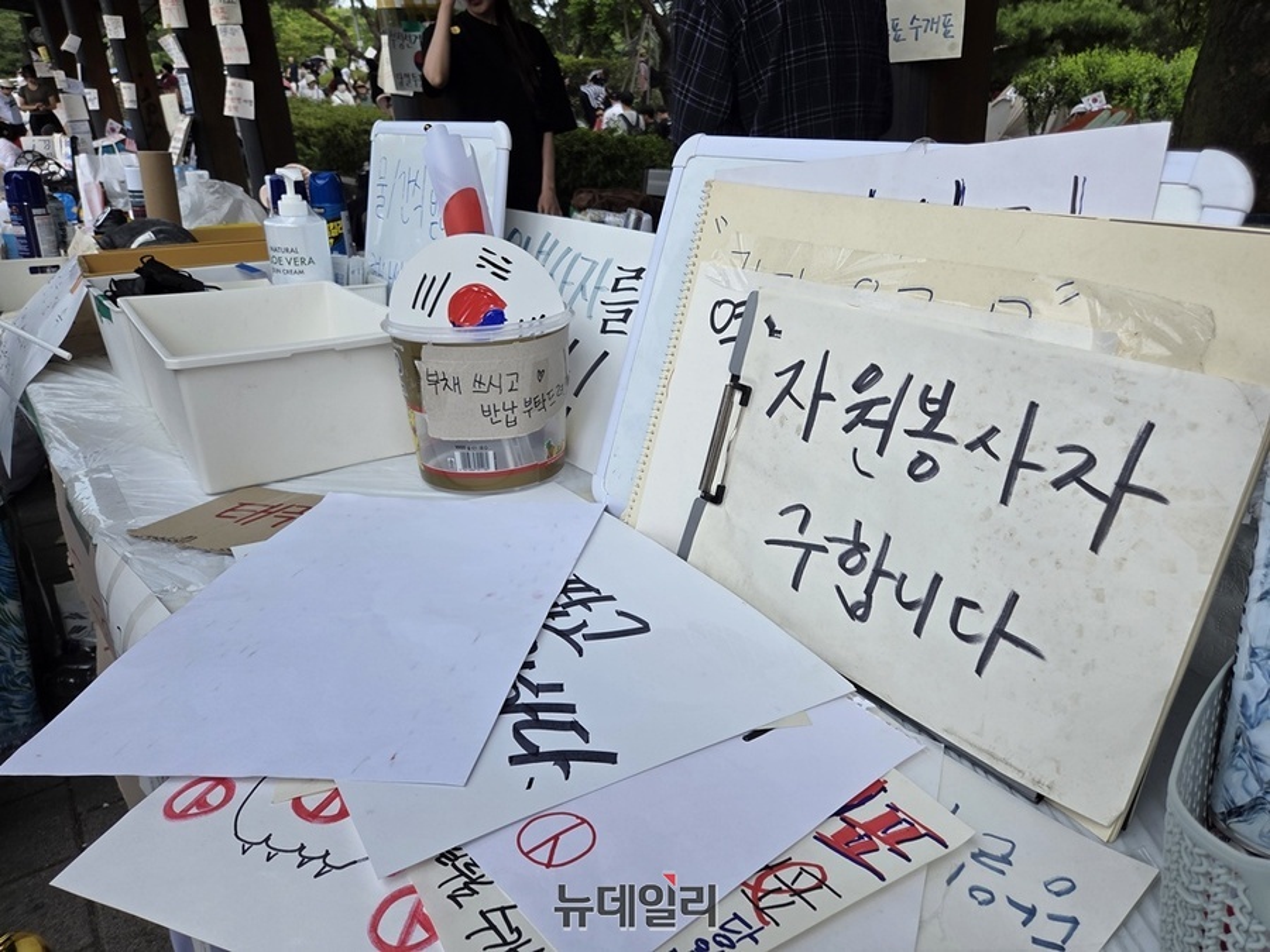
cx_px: 635
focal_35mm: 23
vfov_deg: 58.9
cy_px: 476
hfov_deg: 73.9
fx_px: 844
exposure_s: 1/3345
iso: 80
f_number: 1.8
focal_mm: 5.4
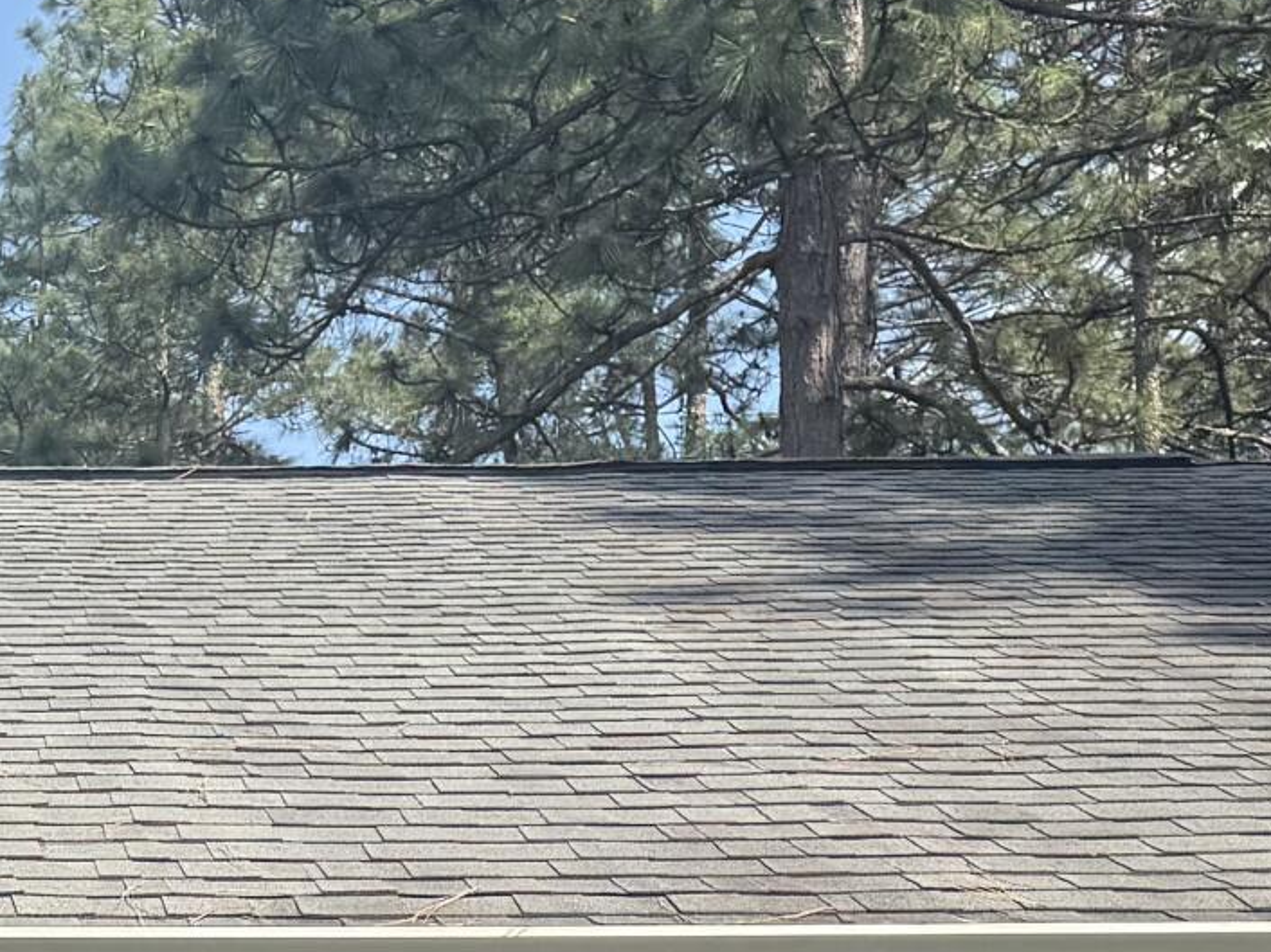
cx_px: -194
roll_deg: -0.2
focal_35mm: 102
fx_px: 3744
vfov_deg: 14.0
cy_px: 1220
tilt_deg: +7.9
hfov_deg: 18.4
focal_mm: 6.76
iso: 80
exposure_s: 1/1727
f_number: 1.78
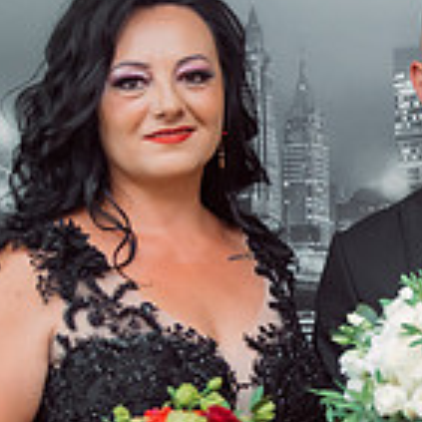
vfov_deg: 15.4
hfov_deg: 14.8
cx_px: 557
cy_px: 364
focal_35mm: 112
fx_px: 1545
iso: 640
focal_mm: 32
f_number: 2.8
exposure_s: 1/125
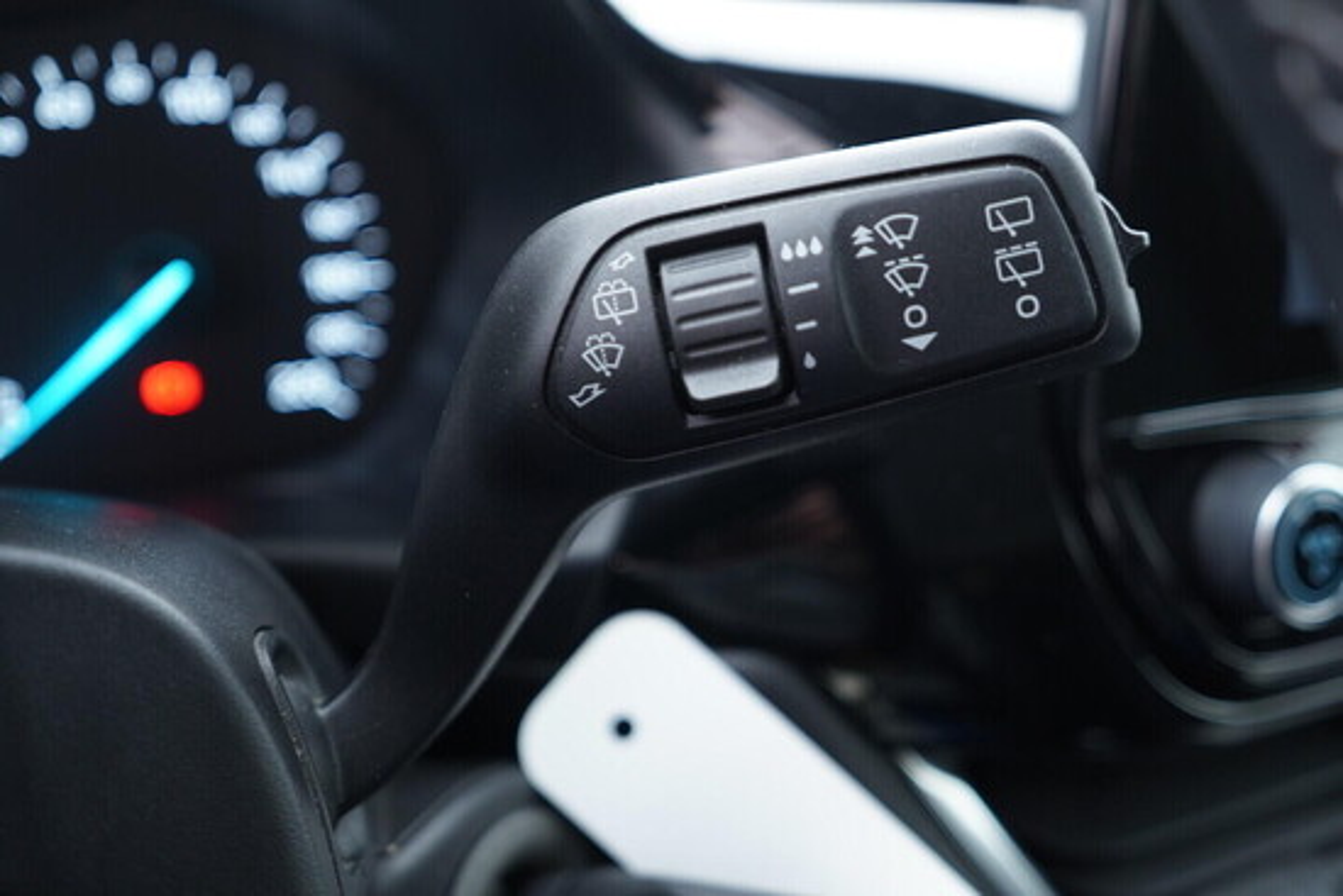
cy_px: 448
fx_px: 1343
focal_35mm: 36
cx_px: 672
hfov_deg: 53.1
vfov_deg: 36.9
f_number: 2.8
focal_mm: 24
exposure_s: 1/40
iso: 500
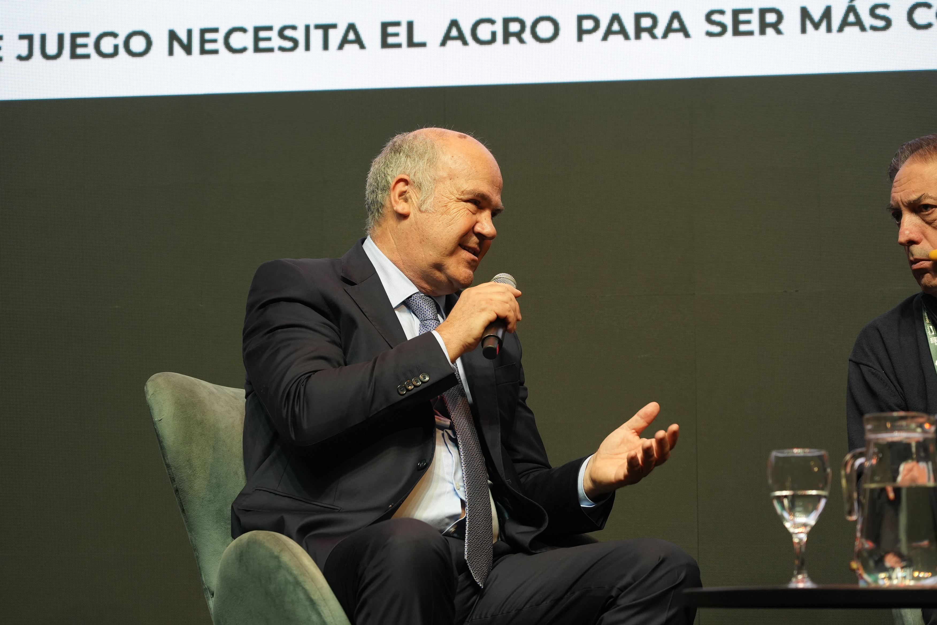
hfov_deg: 19.5
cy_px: 312
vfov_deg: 13.0
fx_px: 2733
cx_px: 468
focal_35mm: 105
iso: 1600
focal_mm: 105
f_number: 5
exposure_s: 1/200
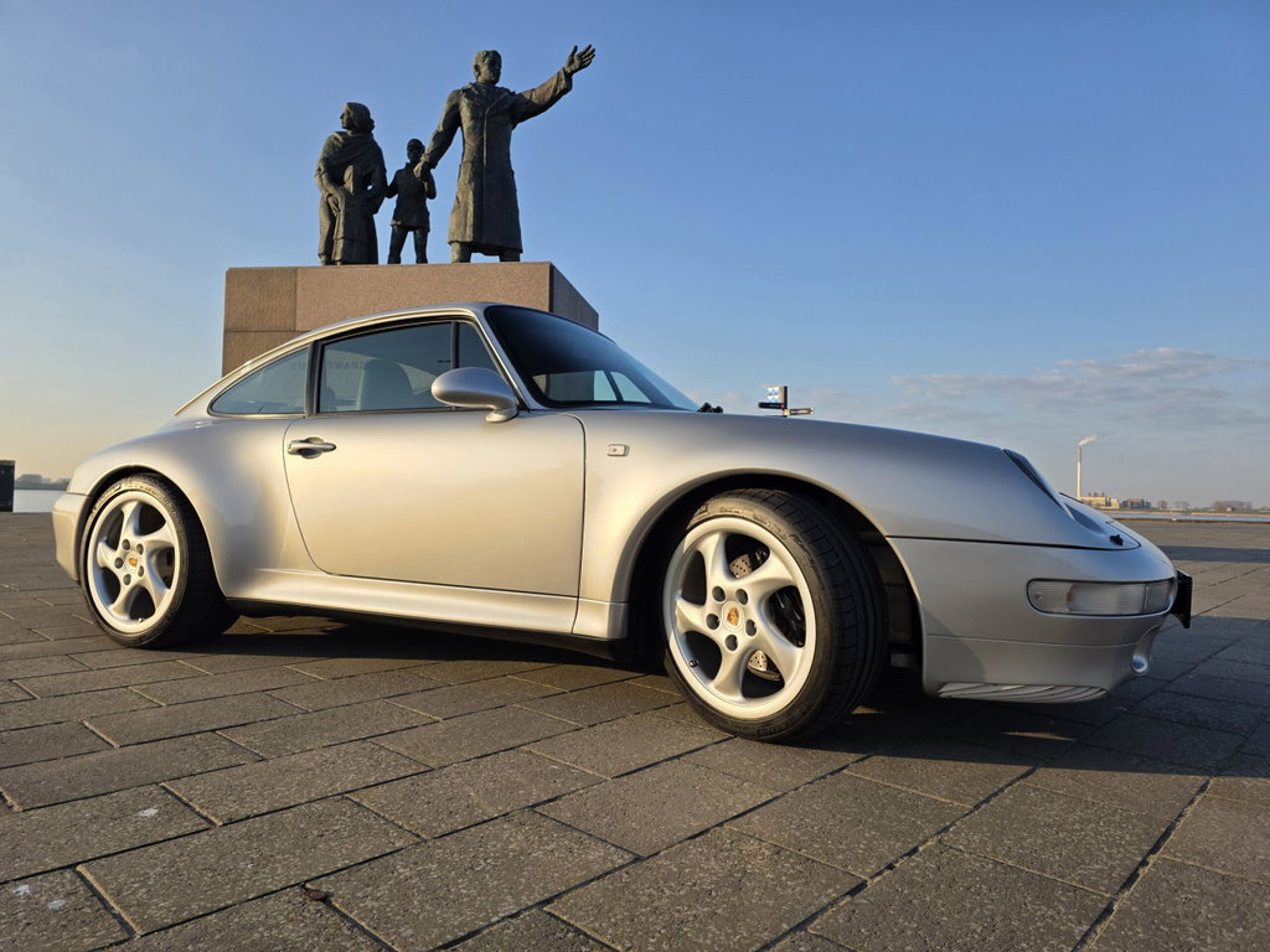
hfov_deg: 73.9
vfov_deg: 58.9
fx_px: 844
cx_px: 635
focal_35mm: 23
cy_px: 476
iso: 80
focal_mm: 6.3
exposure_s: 1/5017
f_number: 1.7
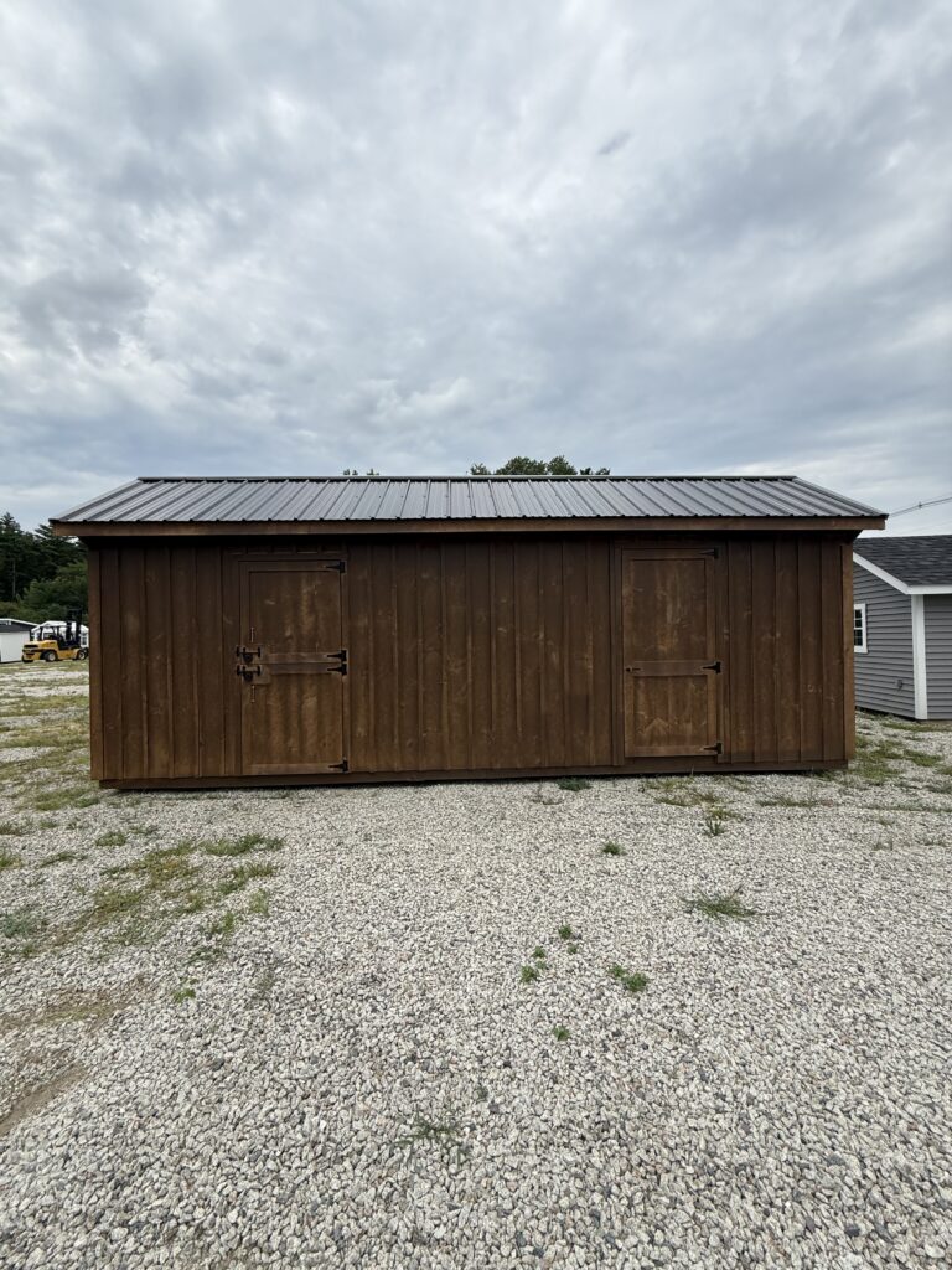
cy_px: 635
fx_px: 513
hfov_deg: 85.7
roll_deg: +0.9
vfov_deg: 102.1
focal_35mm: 14
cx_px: 476
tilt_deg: +0.6
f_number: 2.2
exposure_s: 1/1745
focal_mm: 2.22
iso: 50
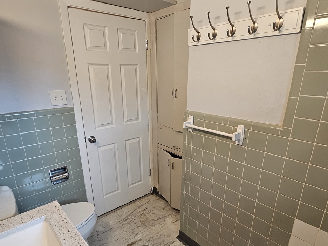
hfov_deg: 81.7
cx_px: 160
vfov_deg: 65.4
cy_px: 146
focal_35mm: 20
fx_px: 190
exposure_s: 1/60
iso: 125
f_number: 2.2
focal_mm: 2.2
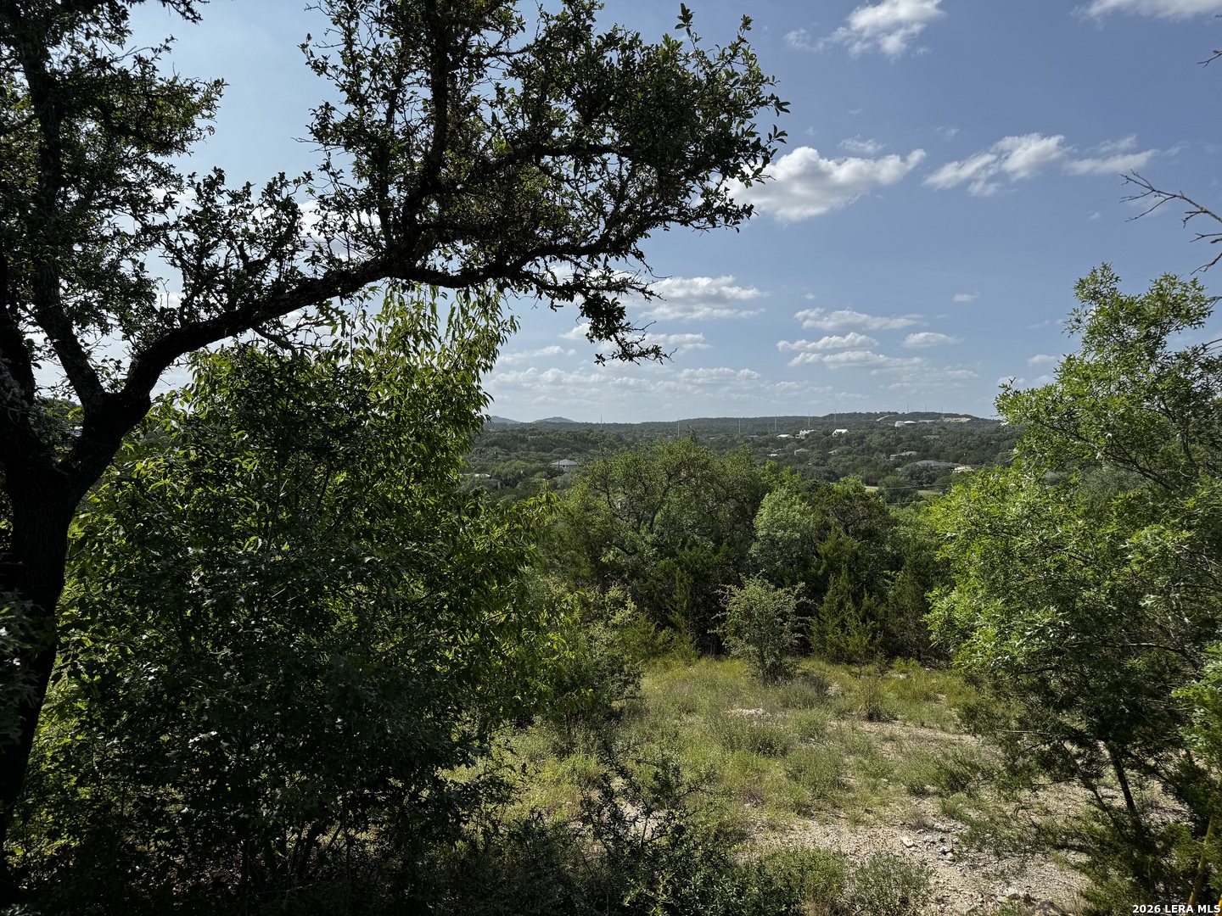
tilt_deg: -3.1
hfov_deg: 71.6
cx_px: 611
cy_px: 458
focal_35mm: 24
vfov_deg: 56.8
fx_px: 847
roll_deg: -1.4
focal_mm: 6.76
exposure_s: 1/5814
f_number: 1.78
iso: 80
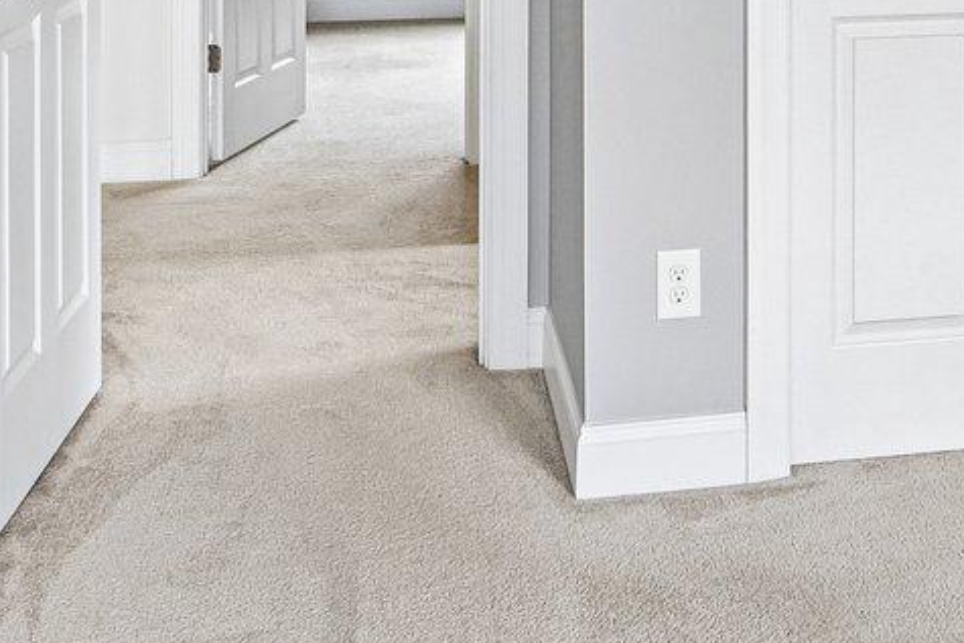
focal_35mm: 69
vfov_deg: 18.1
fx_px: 1848
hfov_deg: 28.3
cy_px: -248
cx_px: 840
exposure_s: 1/125
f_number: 8
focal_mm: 16
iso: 800
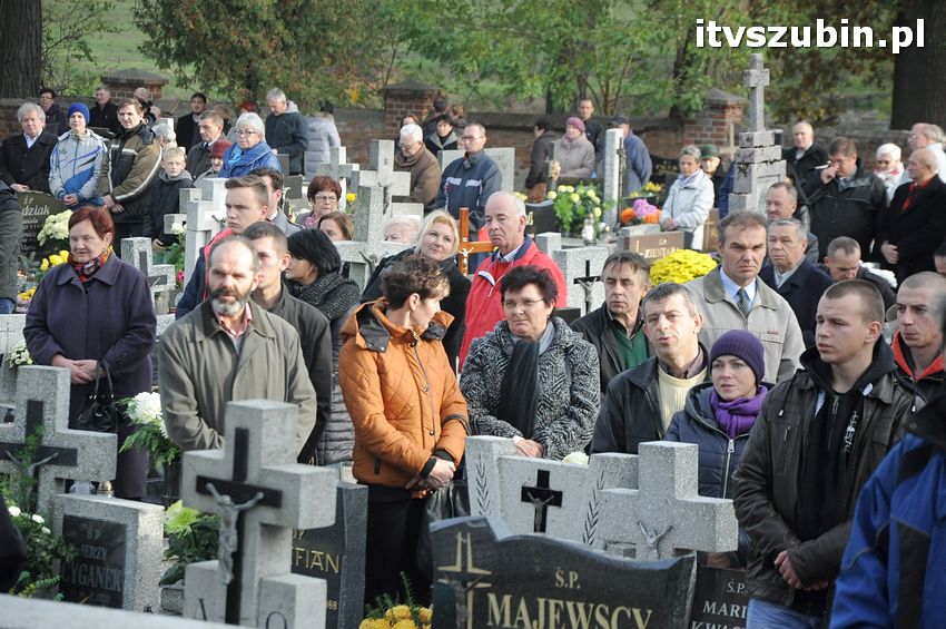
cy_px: 314
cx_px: 473
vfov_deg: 8.7
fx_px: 4135
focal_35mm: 158
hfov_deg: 13.1
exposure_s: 1/500
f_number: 5.6
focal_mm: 105
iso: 800
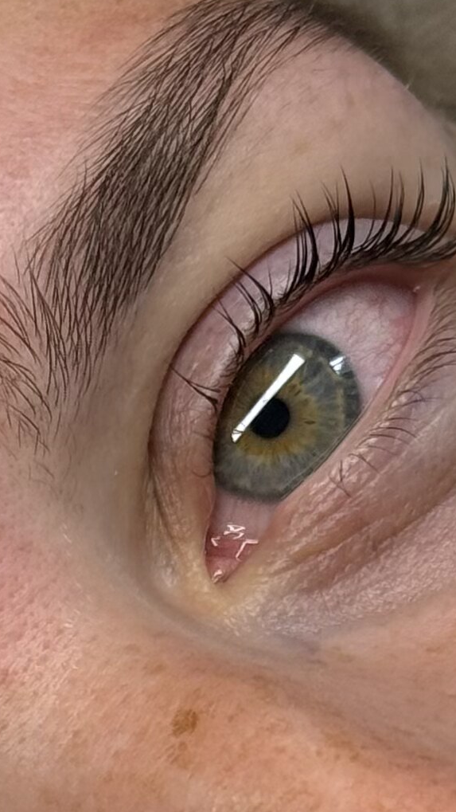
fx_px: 4451
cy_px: 947
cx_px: 14
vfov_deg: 10.3
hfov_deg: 5.9
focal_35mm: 207
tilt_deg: -71.3
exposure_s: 1/121
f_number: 1.78
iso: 50
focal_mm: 6.76
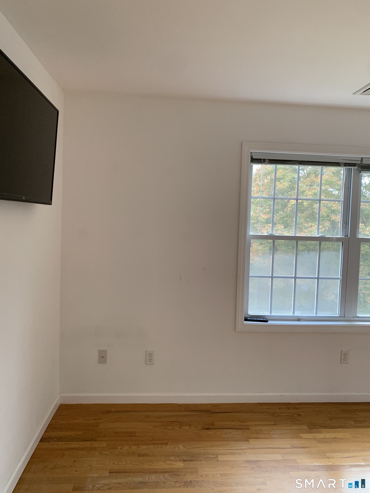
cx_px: 185
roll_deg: -2.1
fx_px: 371
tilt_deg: -1.1
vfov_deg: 67.3
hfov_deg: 53.1
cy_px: 246
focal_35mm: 26
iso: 100
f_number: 1.8
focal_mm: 4.25
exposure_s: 1/78
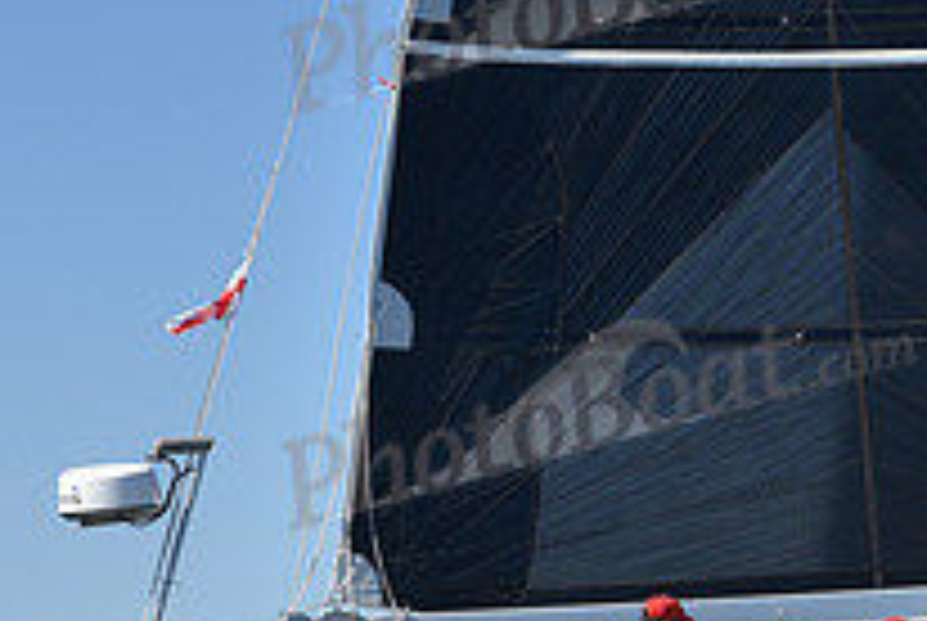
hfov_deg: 10.2
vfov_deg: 7.0
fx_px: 5080
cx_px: 1152
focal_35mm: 197
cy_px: 583
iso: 250
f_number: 6.3
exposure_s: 1/1600
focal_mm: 70
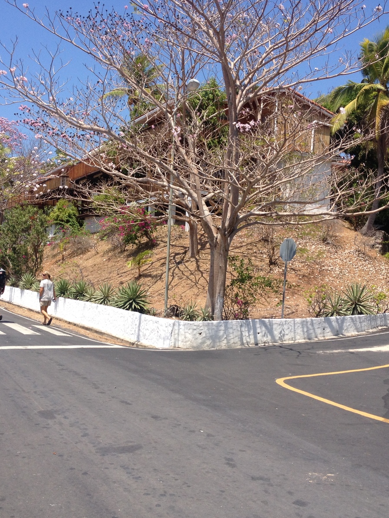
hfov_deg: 30.9
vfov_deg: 40.4
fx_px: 704
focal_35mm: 47
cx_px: 194
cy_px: 258
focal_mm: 4.28
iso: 50
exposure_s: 1/1672
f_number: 2.4
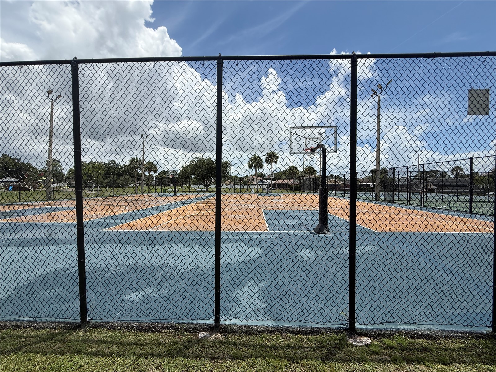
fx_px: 201
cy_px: 186
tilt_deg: +0.9
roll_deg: +0.3
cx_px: 248
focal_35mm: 14
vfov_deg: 85.7
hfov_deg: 102.1
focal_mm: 2.22
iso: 50
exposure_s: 1/4425
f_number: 2.2
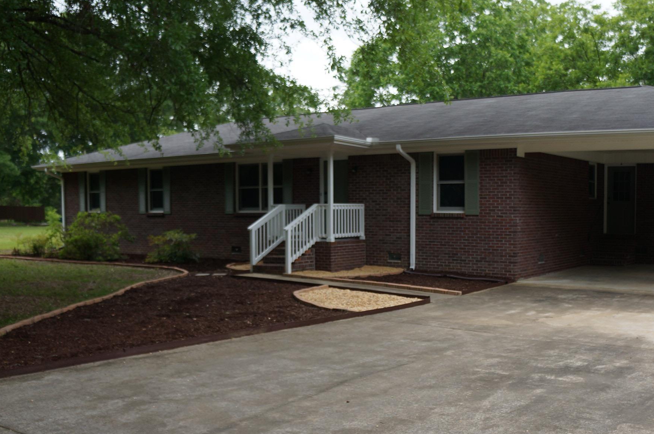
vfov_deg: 33.4
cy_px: 268
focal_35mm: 40
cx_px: 447
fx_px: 720
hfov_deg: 47.9
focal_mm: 19
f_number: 4
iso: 125
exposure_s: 1/400
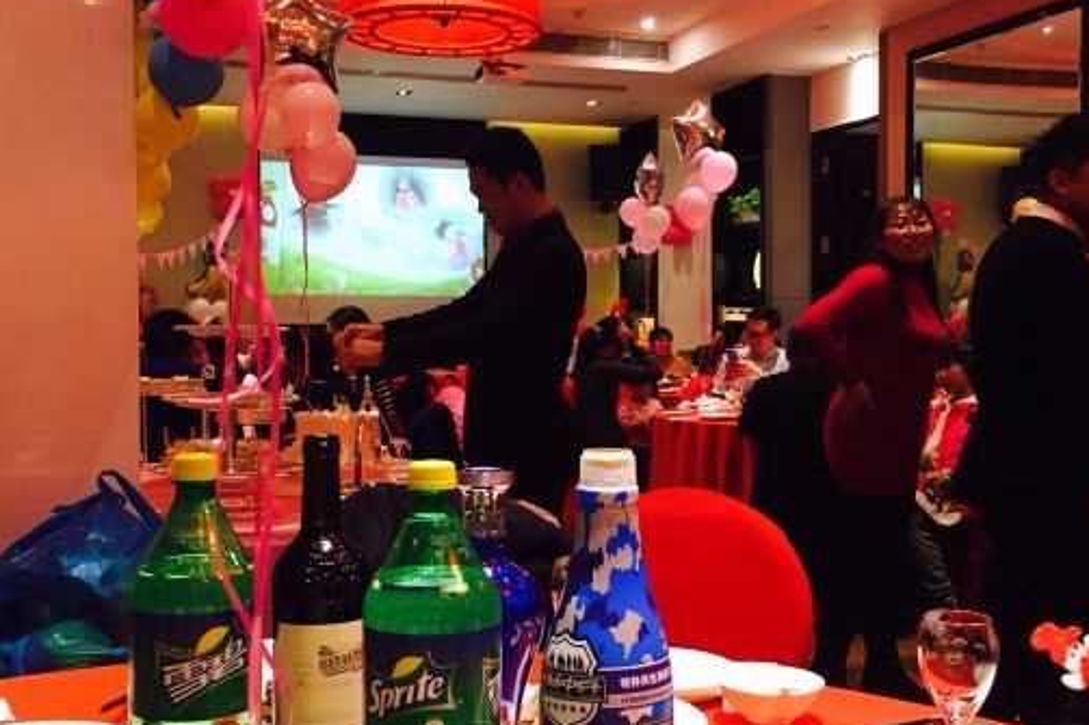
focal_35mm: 42
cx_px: 532
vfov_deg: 31.9
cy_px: 353
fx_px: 1270
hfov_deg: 46.4
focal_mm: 4.15
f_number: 2.2
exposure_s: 1/33
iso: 160
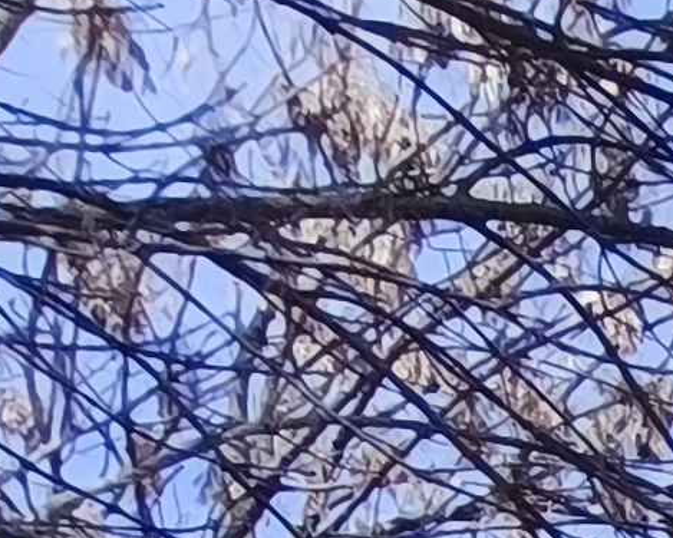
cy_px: 1948
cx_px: 2692
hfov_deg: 8.2
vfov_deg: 8.5
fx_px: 2489
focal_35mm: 125
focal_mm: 1.91
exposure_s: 1/1013
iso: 50
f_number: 2.2
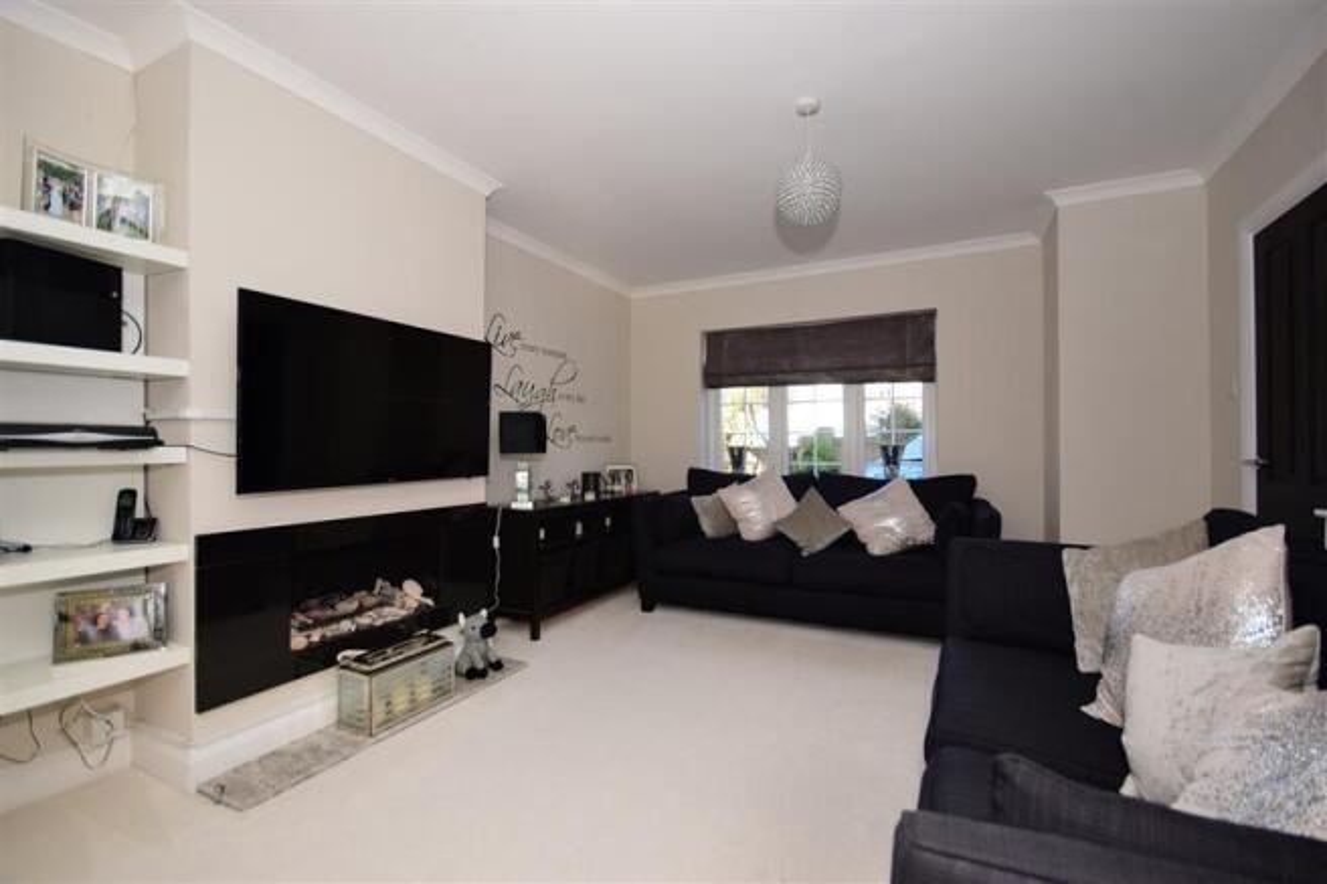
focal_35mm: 15
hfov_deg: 100.4
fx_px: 553
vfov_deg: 77.3
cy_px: 442
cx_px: 664
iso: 400
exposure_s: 1/200
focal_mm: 10
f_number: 7.1
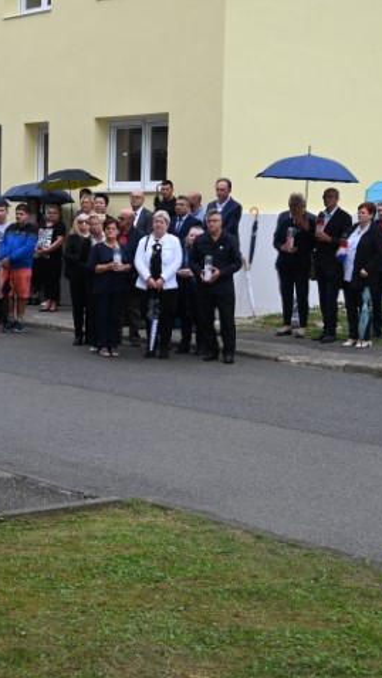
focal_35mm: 71
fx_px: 1278
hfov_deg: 16.7
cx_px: 4
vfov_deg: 29.7
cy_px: 339
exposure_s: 1/250
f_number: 5.6
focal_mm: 45
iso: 200
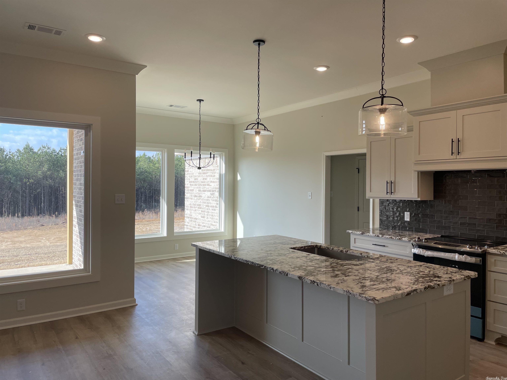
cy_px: 190
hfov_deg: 67.3
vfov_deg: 53.1
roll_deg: +1.8
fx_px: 381
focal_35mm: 26
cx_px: 254
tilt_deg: -0.7
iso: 32
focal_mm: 4.2
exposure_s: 1/337
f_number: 1.6
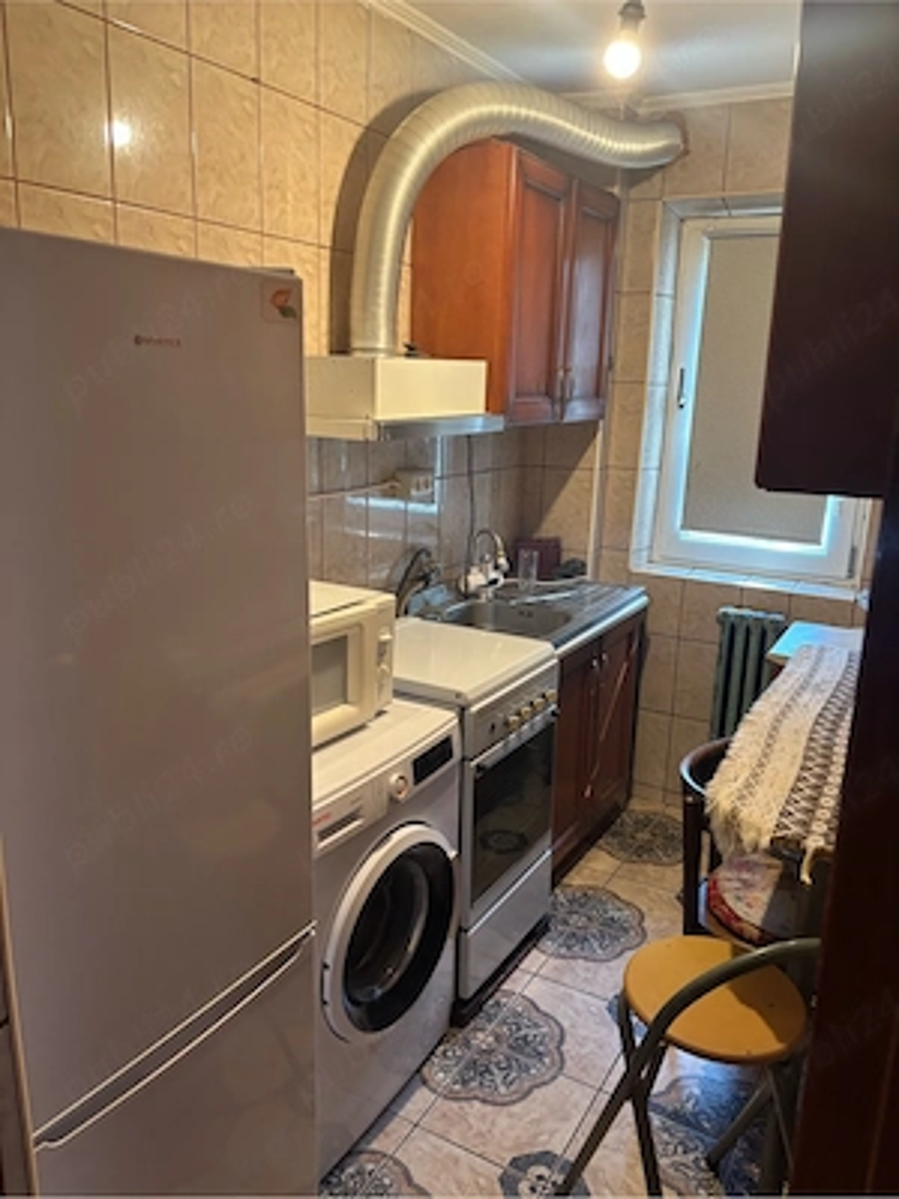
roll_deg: -2.2
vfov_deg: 67.3
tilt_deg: -13.6
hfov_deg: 53.1
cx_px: 450
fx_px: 900
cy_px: 600
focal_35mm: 26
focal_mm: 5.96
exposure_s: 1/50
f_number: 1.6
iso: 250
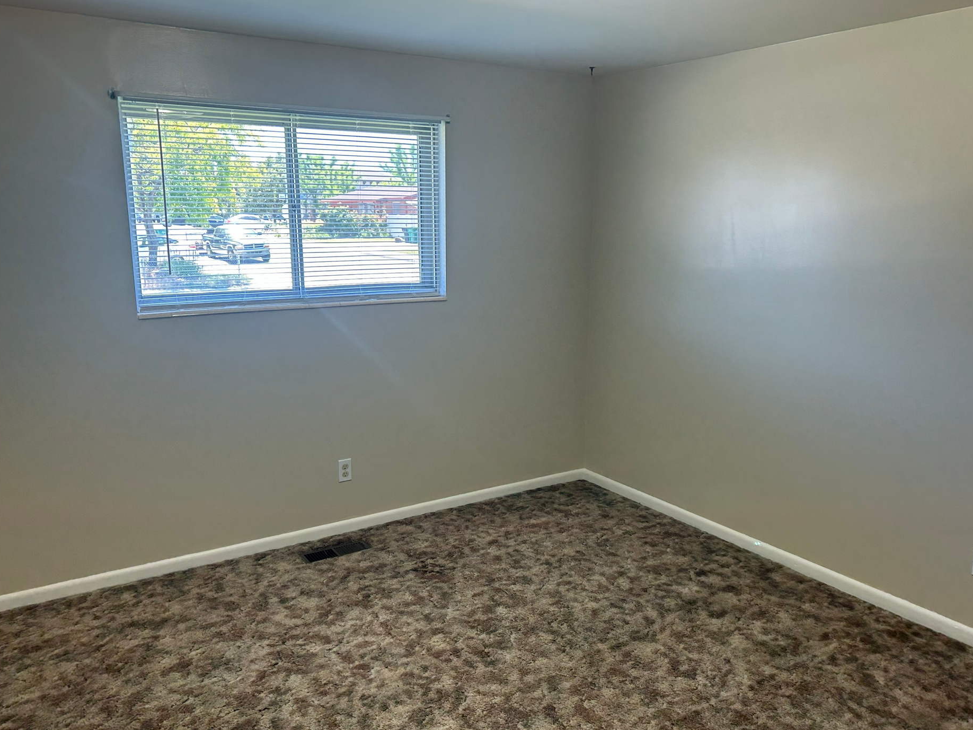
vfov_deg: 48.2
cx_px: 501
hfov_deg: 61.6
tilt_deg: -11.0
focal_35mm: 29
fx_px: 815
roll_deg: -0.3
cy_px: 382
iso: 80
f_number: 1.5
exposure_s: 1/120
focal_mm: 5.7
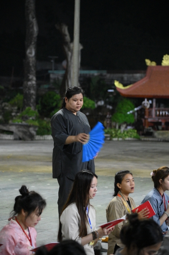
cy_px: 128
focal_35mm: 120
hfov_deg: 11.4
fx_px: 847
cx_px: 84
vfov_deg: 17.1
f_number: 4
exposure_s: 1/80
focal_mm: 120
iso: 12800
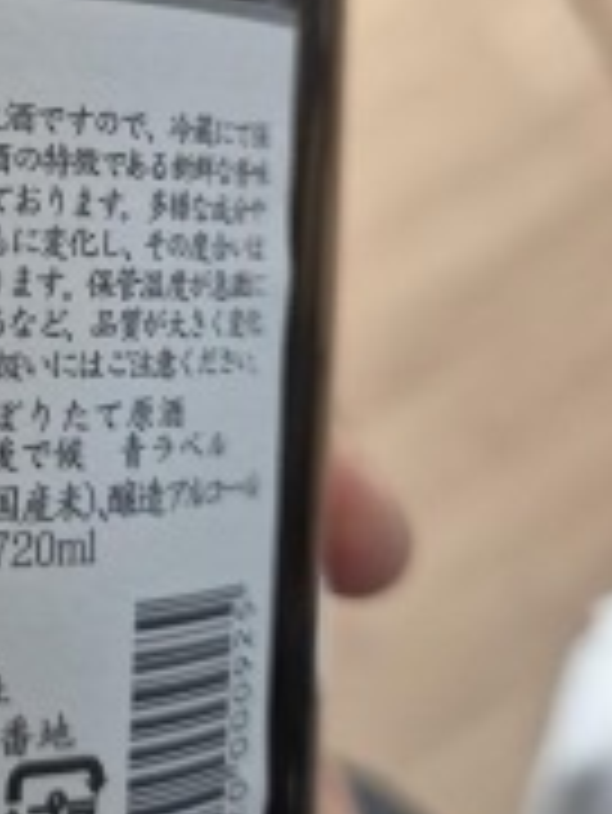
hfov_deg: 22.8
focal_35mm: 61
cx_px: -45
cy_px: 216
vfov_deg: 31.2
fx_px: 1436
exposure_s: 1/60
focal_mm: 5.4
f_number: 1.8
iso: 1000
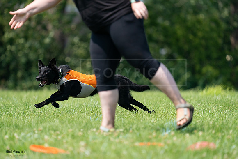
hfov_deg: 4.1
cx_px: 119
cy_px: 80
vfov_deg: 2.8
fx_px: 3306
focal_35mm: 500
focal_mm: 500
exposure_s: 1/4000
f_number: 6.3
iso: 1600
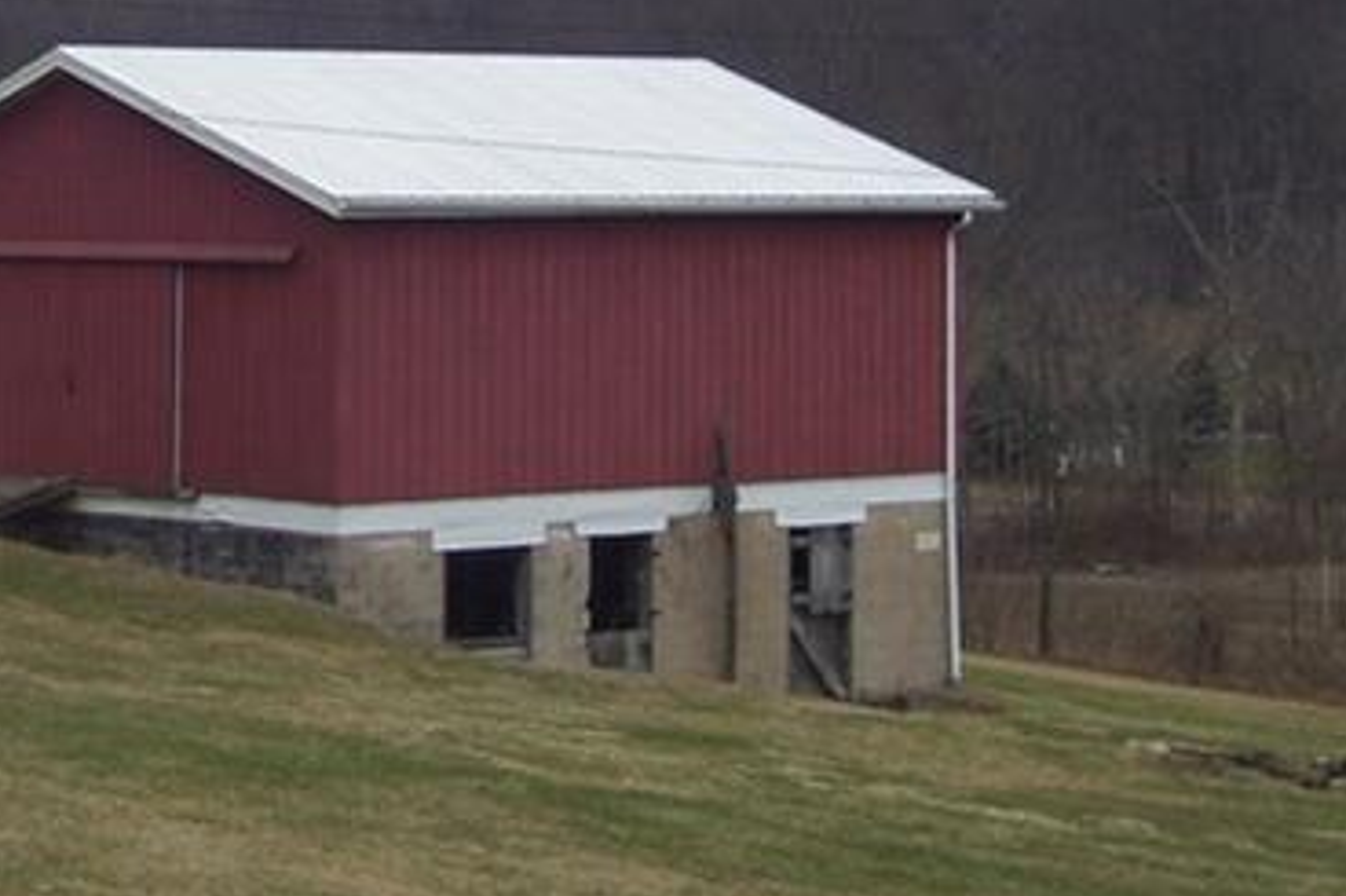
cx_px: 198
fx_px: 4858
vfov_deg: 10.5
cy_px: 88
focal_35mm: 130
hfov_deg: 15.6
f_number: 3
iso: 80
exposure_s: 1/400
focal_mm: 7.6
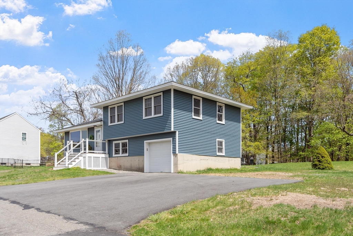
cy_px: 118
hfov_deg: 61.9
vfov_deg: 43.6
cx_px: 176
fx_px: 294
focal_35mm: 30
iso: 100
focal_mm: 20
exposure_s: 1/200
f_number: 8
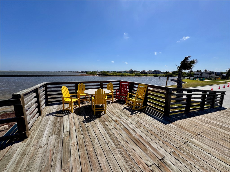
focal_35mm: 14
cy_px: 86
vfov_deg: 85.7
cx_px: 115
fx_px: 93
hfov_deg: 102.1
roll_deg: -1.5
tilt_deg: -8.6
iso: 50
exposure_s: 1/2985
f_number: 2.2
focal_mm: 2.22
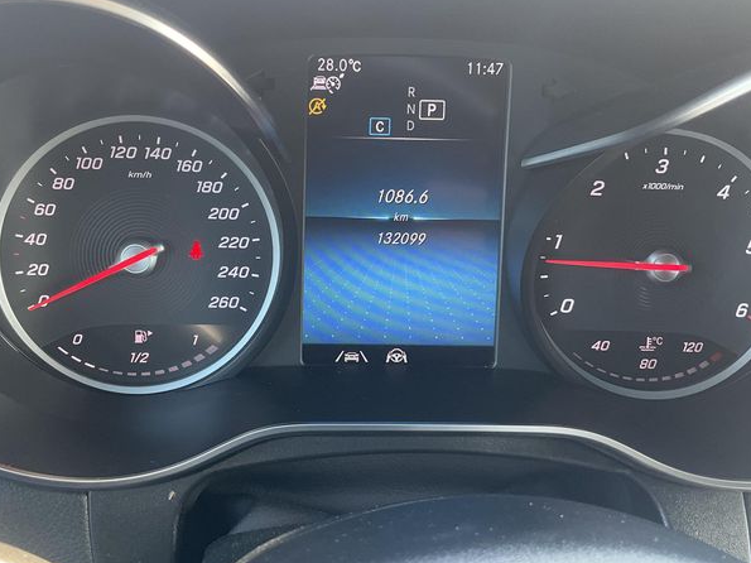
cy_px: 245
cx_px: 312
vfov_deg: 36.7
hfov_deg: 47.7
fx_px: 846
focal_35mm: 39
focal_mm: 3
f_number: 1.8
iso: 64
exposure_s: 1/62
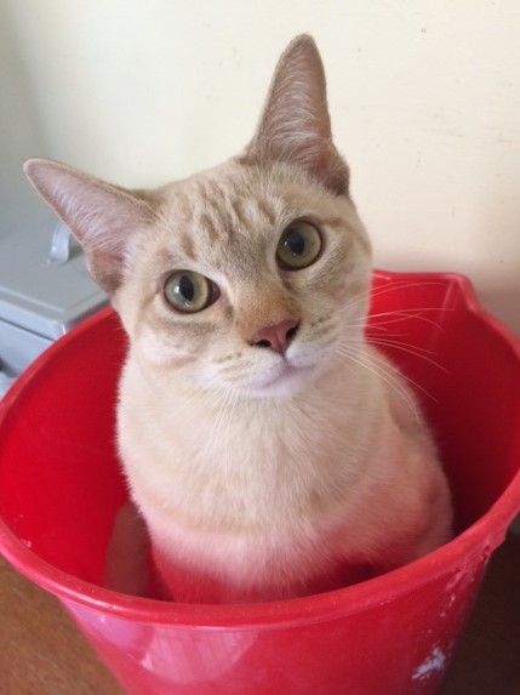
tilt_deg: -36.7
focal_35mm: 29
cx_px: 260
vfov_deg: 61.7
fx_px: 581
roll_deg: +6.9
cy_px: 348
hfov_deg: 48.2
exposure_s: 1/33
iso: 125
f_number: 2.2
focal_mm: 4.15
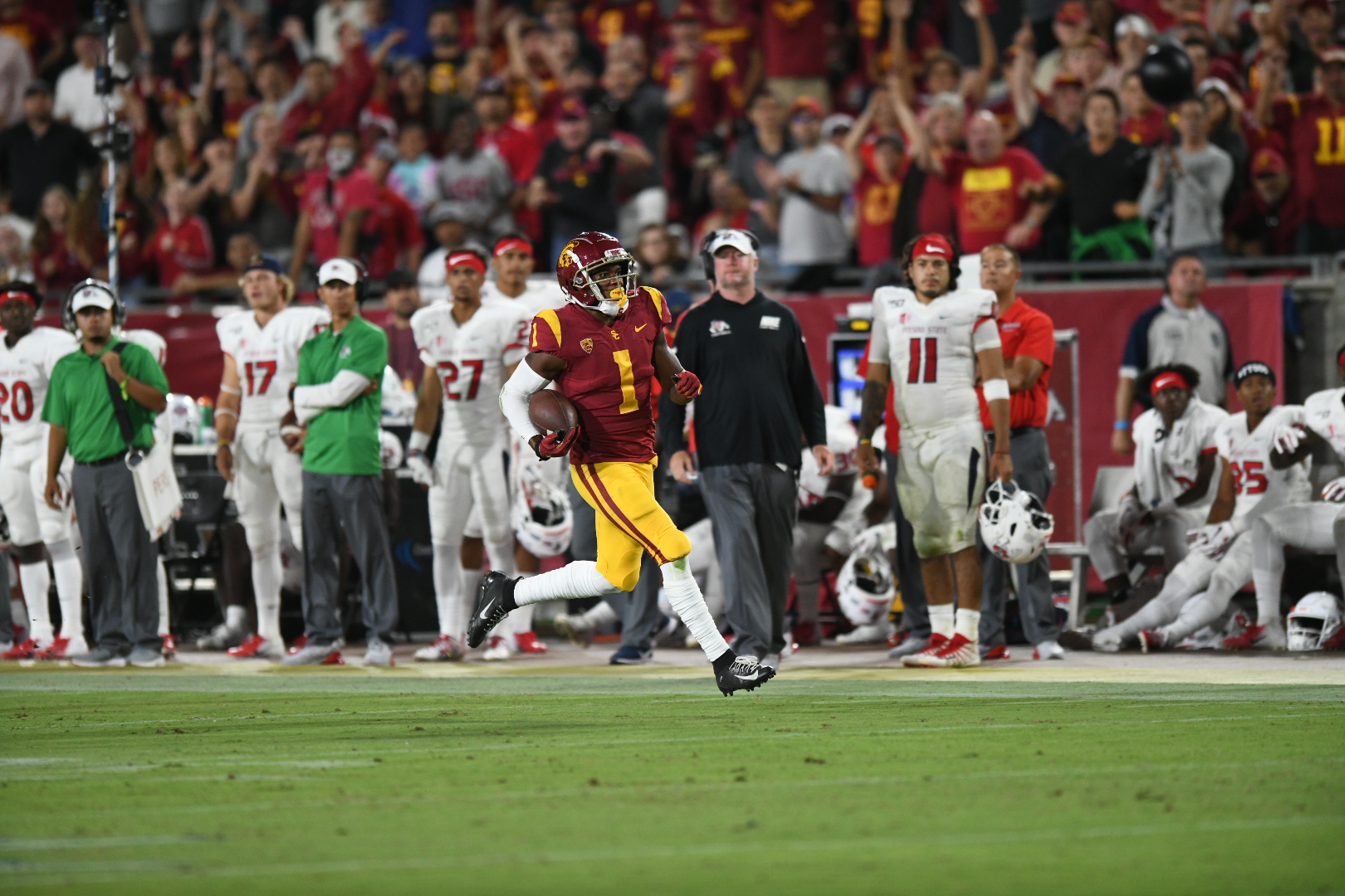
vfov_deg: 3.4
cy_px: 448
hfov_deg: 5.2
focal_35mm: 400
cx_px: 672
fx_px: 14943
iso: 2000
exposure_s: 1/2000
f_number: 2.8
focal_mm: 400
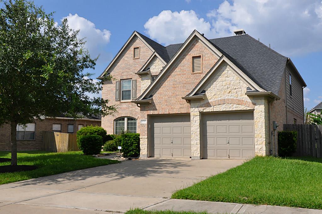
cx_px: 161
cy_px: 107
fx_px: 335
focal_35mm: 38
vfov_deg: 35.4
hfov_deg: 51.3
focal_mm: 25
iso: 200
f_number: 14
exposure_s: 1/200
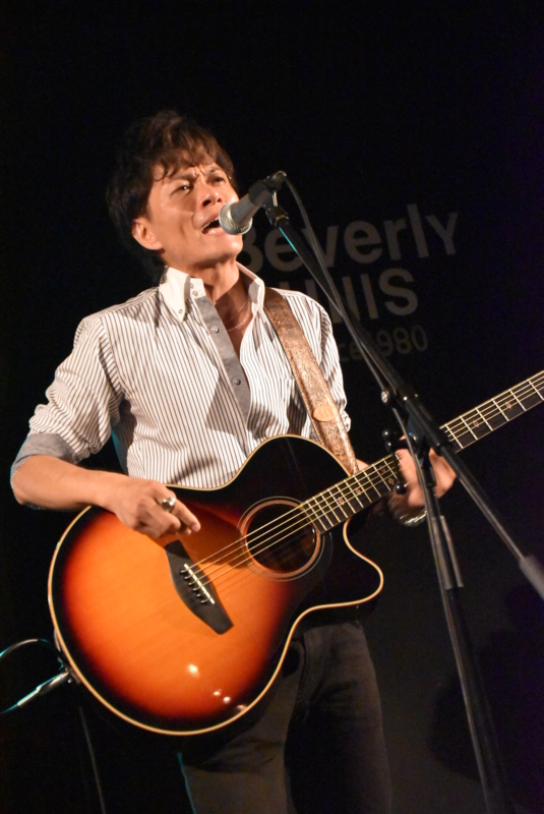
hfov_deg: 18.2
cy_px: 407
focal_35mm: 75
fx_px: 1696
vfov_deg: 27.0
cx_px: 272
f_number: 4.8
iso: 12800
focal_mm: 50
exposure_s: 1/60
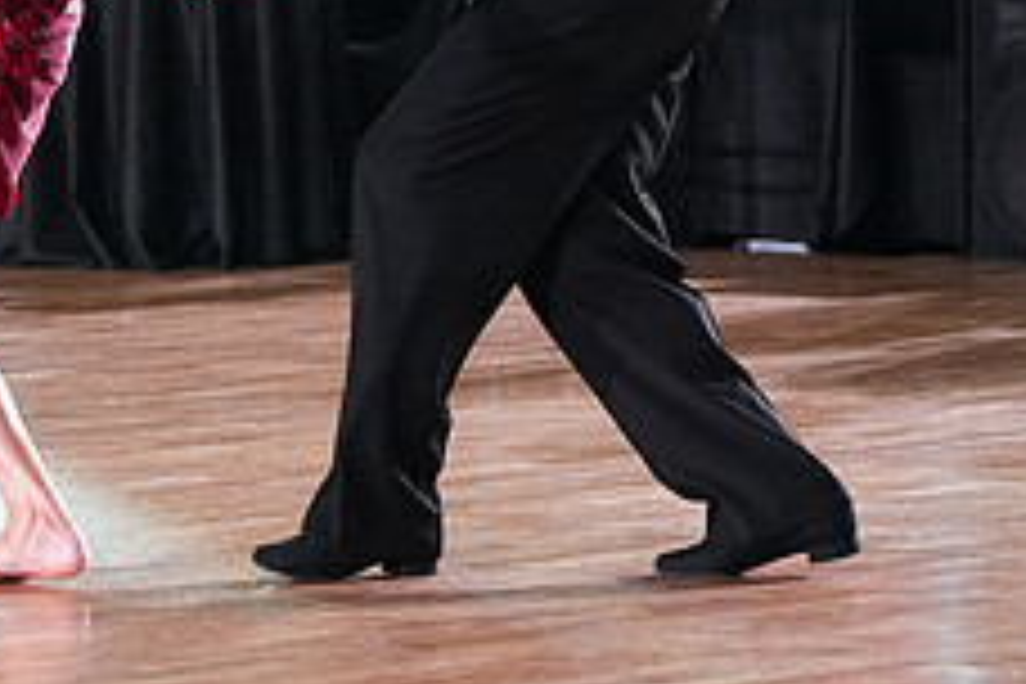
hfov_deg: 8.1
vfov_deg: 5.4
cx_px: 158
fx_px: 7238
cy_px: -160
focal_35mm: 254
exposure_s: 1/400
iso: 6400
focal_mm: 100
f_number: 5
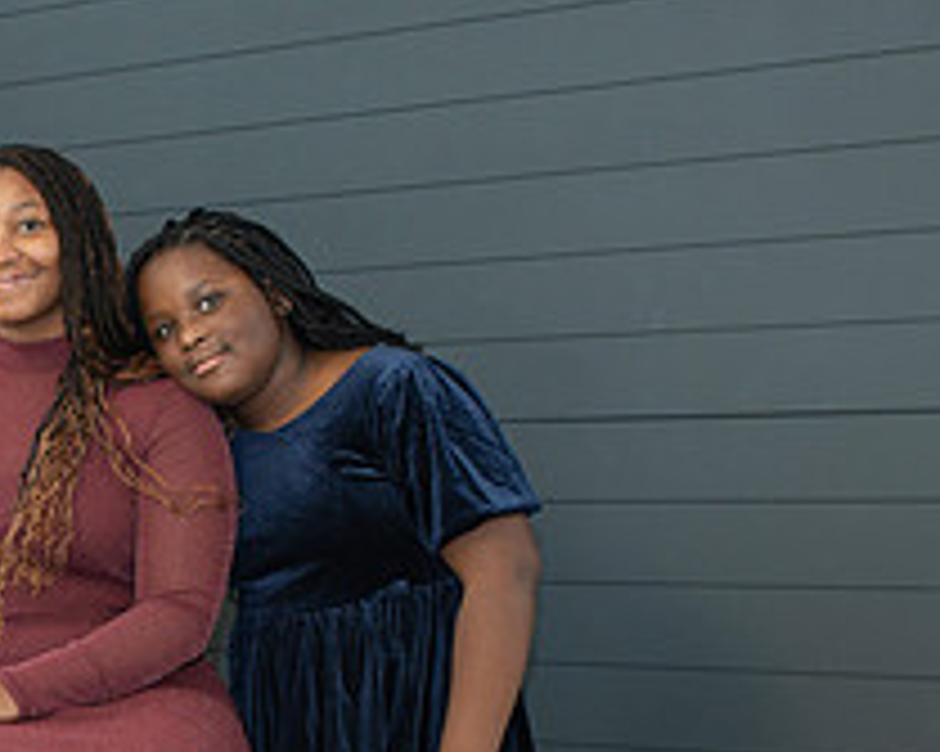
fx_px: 2892
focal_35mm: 104
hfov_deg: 17.8
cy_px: 796
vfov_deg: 14.5
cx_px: -93
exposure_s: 1/200
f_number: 3.5
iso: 560
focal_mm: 35
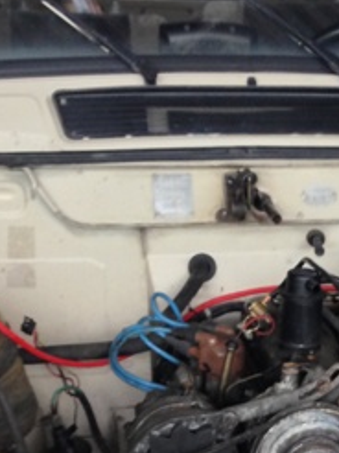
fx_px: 1125
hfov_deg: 16.9
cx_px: 317
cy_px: 470
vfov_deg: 21.8
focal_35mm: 86
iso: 160
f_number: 2.4
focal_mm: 4.13
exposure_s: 1/20
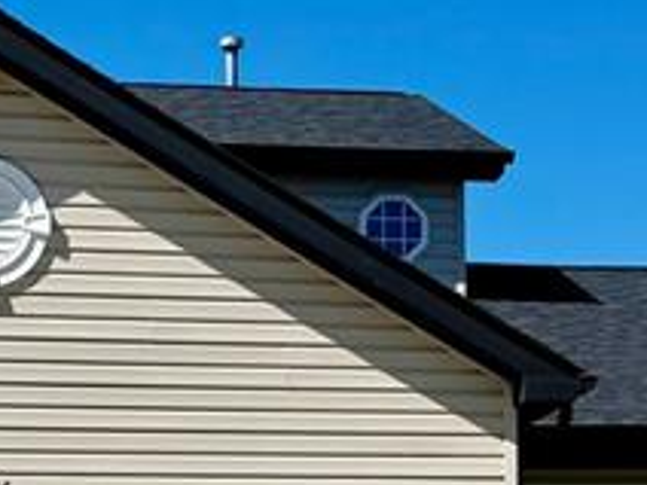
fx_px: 2168
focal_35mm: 116
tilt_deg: +1.7
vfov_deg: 12.3
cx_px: 281
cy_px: 659
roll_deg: +0.8
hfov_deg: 17.0
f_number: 1.78
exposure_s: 1/7937
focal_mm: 6.76
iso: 80
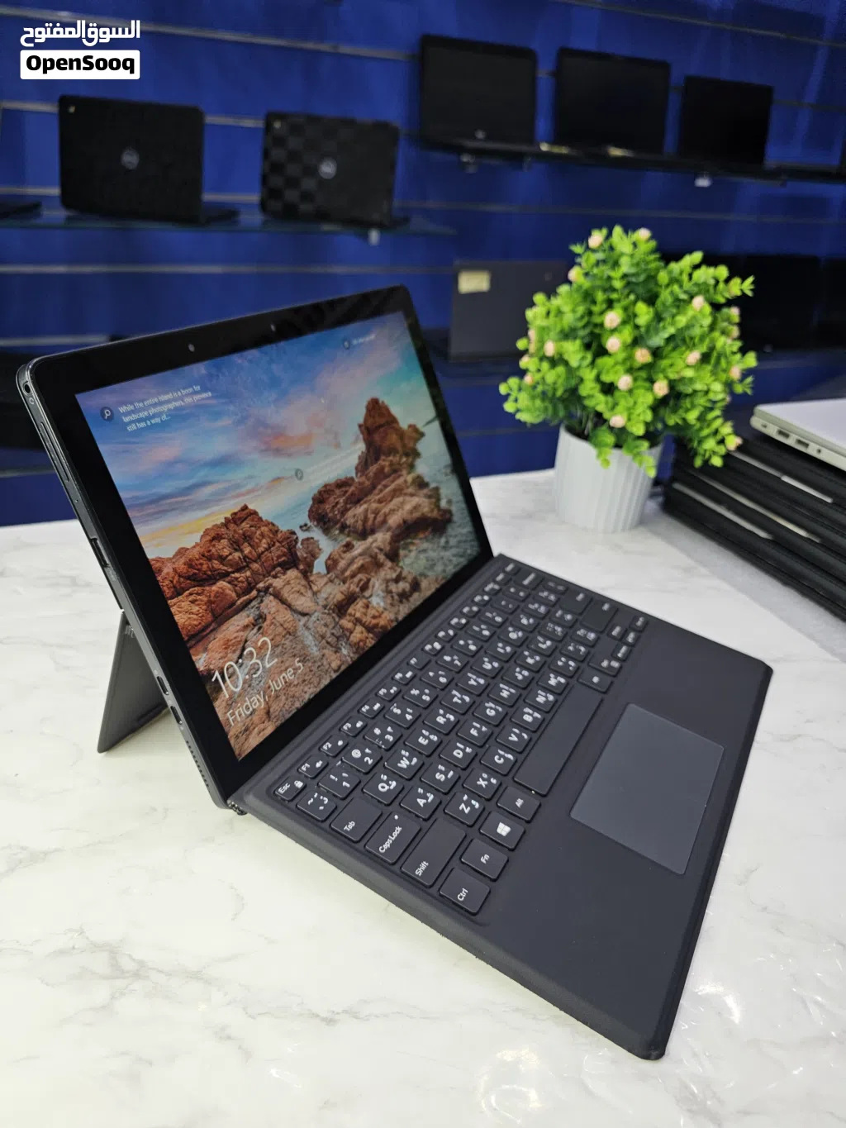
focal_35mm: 23
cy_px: 564
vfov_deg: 73.9
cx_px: 423
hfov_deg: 58.9
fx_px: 749
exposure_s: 1/100
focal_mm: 6.3
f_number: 1.7
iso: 64
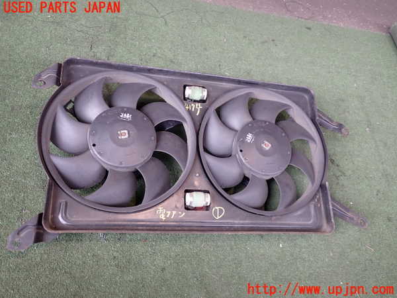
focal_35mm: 30
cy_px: 149
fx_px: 344
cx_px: 198
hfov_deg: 60.0
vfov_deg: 46.8
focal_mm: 5.4
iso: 200
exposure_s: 1/40
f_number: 2.3
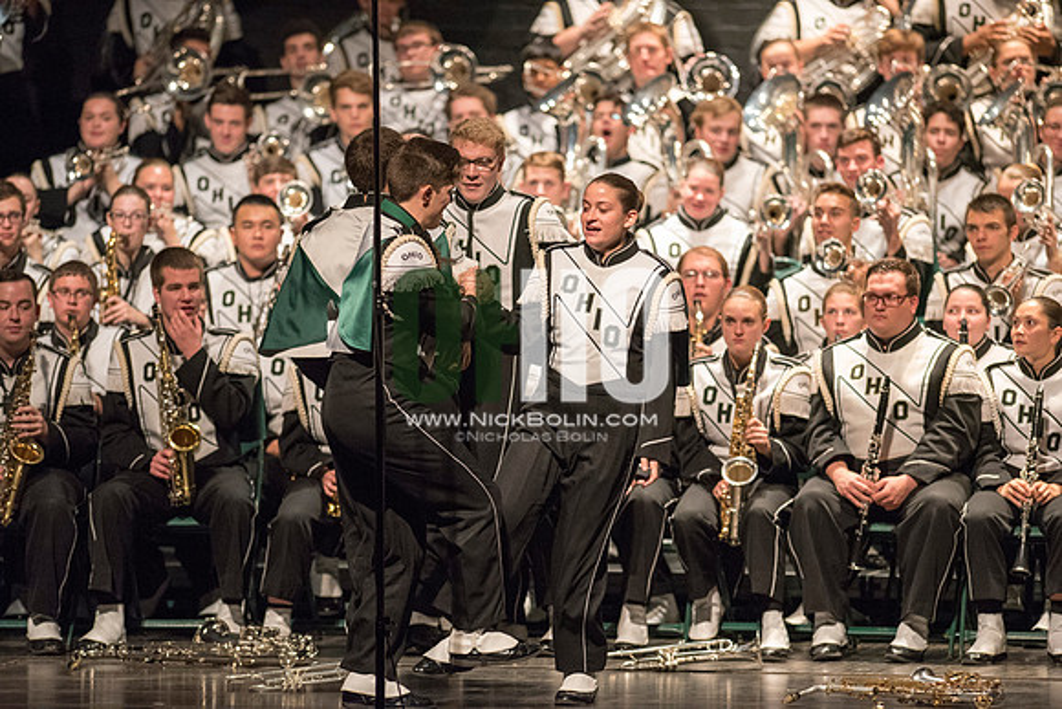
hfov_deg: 6.9
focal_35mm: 300
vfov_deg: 4.6
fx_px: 8852
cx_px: 531
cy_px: 354
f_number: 2.8
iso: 4000
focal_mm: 300
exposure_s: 1/500
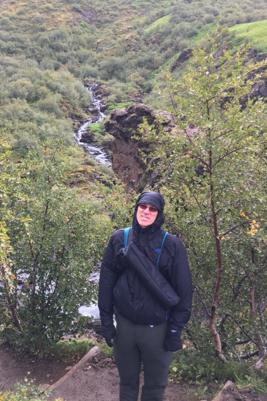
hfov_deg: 33.7
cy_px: 189
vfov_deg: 49.5
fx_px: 434
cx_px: 76
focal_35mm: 39
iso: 32
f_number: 2.2
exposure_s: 1/120
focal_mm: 4.15
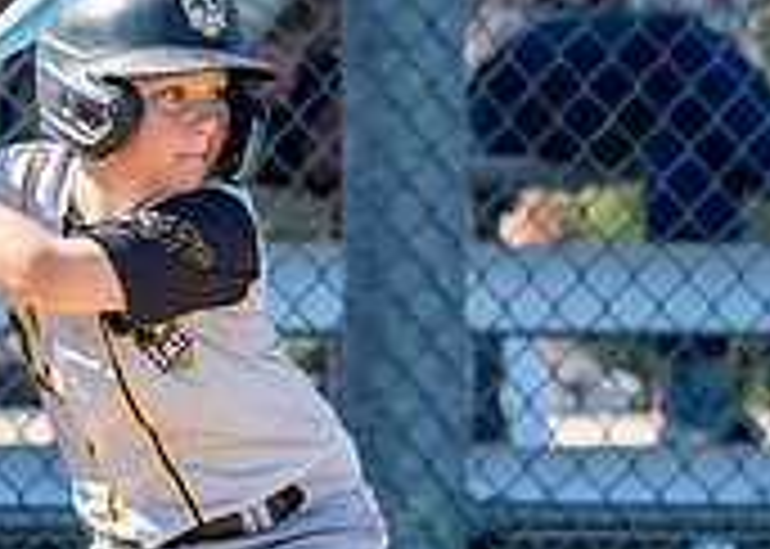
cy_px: 432
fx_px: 29839
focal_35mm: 1365
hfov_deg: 1.5
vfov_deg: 1.1
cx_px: 181
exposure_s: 1/3200
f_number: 5.6
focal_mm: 276
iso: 800
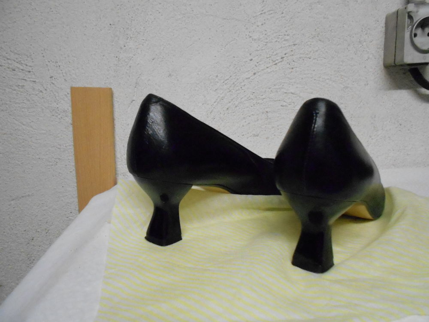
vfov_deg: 53.1
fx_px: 322
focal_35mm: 26
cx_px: 214
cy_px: 161
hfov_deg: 67.3
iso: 1600
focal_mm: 4.6
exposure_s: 1/125
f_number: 3.2
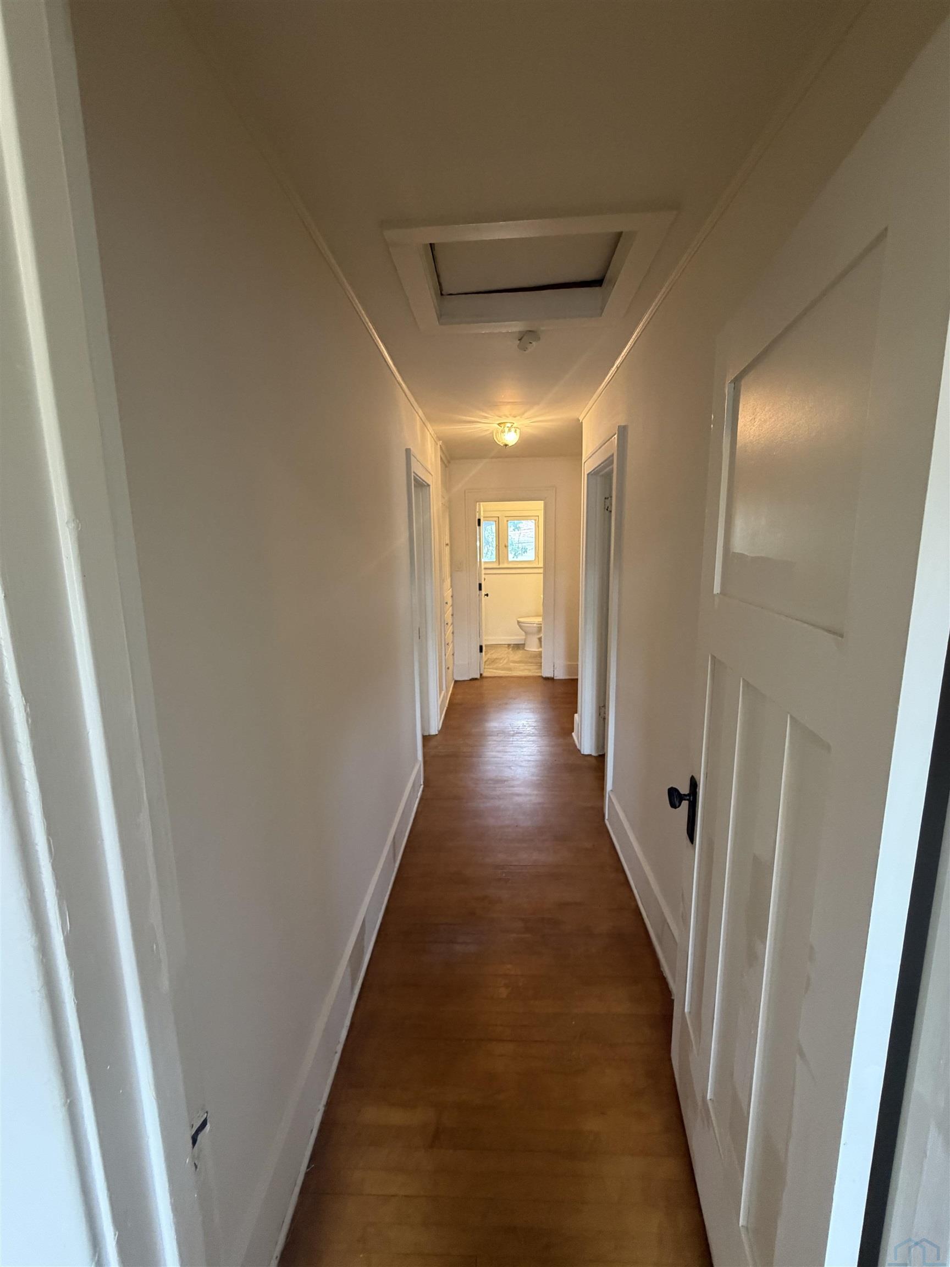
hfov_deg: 85.7
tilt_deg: -9.8
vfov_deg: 102.1
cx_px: 475
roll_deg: +1.2
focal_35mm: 14
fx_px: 512
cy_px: 634
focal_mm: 2.22
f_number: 2.2
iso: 320
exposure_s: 1/60
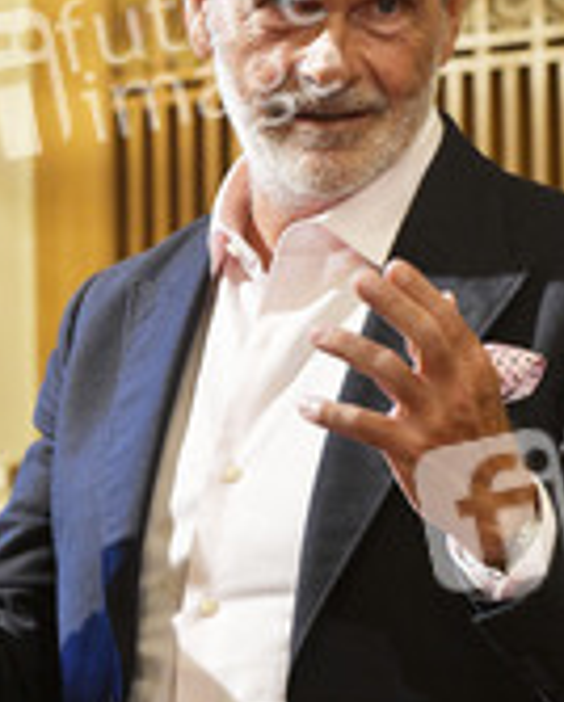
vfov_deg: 6.2
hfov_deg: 4.9
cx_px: 248
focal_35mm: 314
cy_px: 282
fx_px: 6540
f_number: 5.6
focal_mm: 140
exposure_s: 1/160
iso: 2500
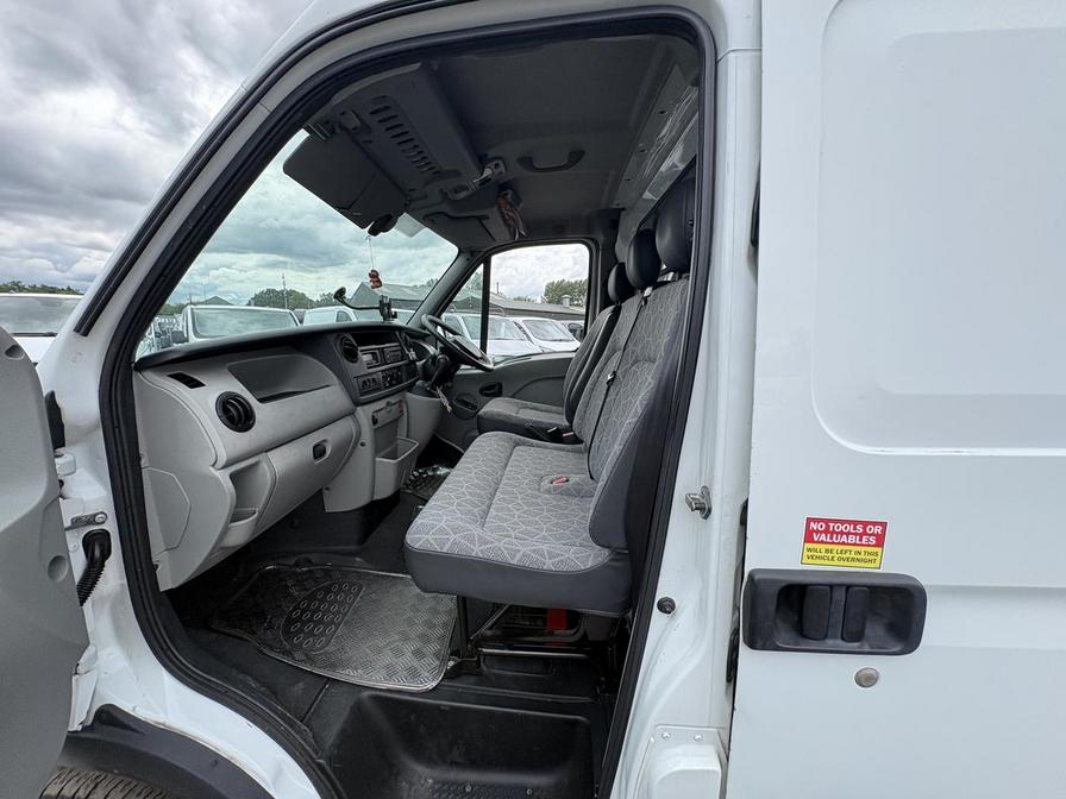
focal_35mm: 14
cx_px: 533
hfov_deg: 102.1
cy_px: 400
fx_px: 431
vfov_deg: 85.7
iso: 40
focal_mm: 2.22
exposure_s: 1/448
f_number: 2.2
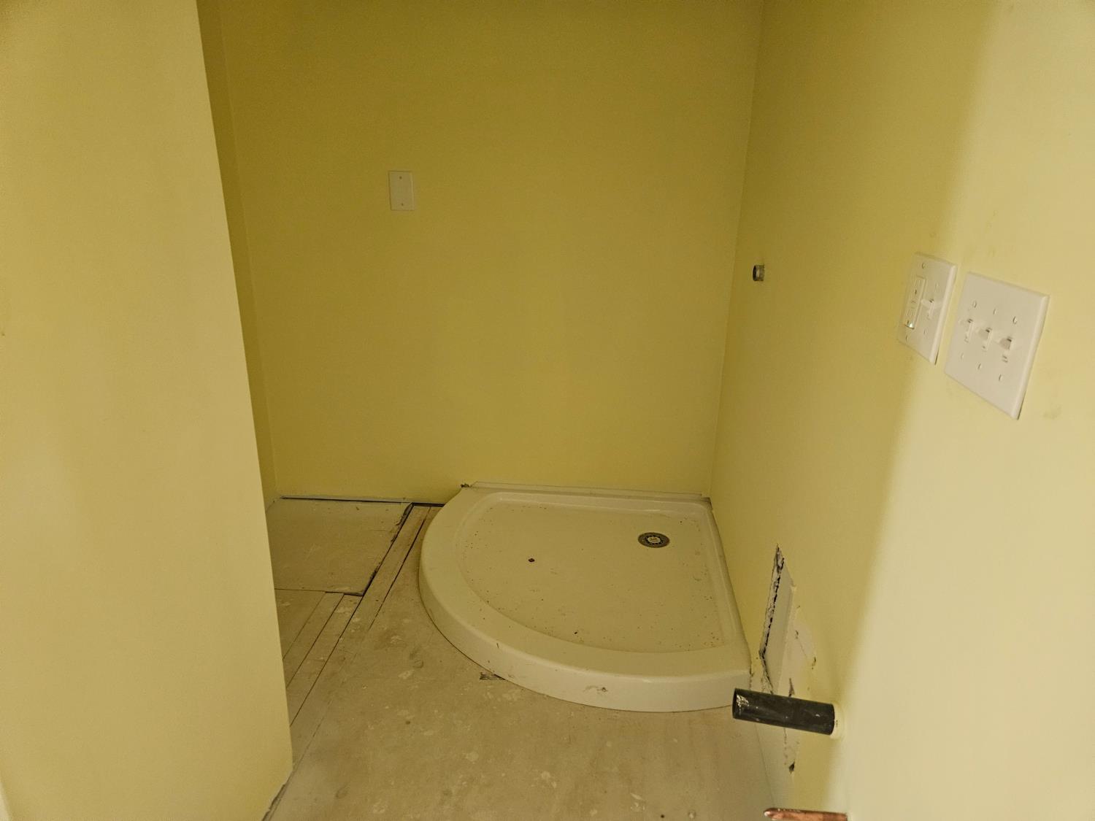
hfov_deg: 73.9
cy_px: 410
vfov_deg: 58.9
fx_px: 728
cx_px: 548
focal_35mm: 23
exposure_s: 1/30
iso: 500
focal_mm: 5.4
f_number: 1.8
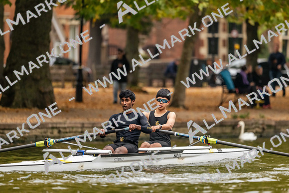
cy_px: 96
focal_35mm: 400
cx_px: 144
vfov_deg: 3.4
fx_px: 3212
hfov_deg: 5.2
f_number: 4.5
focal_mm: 400
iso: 2800
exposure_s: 1/2500
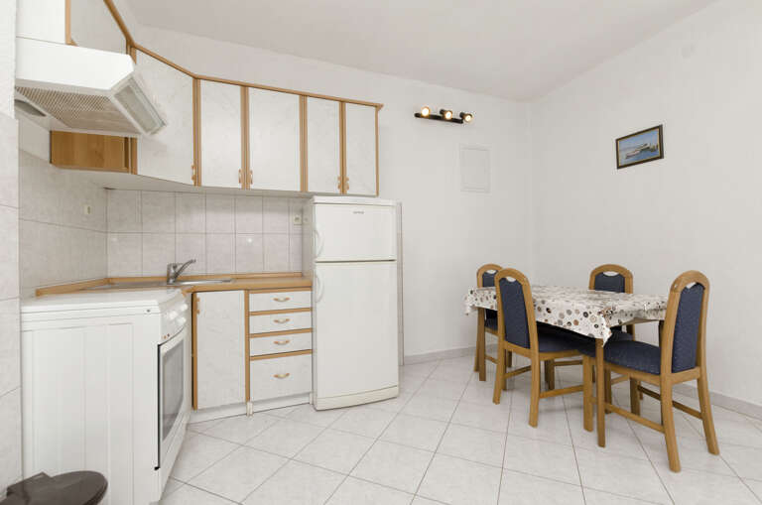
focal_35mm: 15
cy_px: 252
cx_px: 381
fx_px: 317
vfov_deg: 77.1
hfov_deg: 100.5
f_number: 8
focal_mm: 10
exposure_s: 1/160
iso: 160
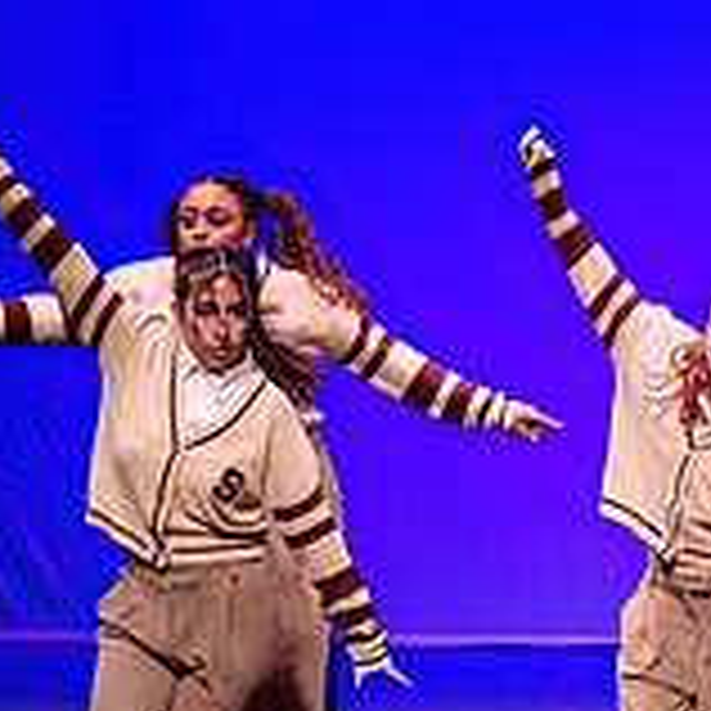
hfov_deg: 5.5
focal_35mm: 314
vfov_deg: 5.6
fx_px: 7297
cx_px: 964
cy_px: 504
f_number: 2.8
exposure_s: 1/400
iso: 1250
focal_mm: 90
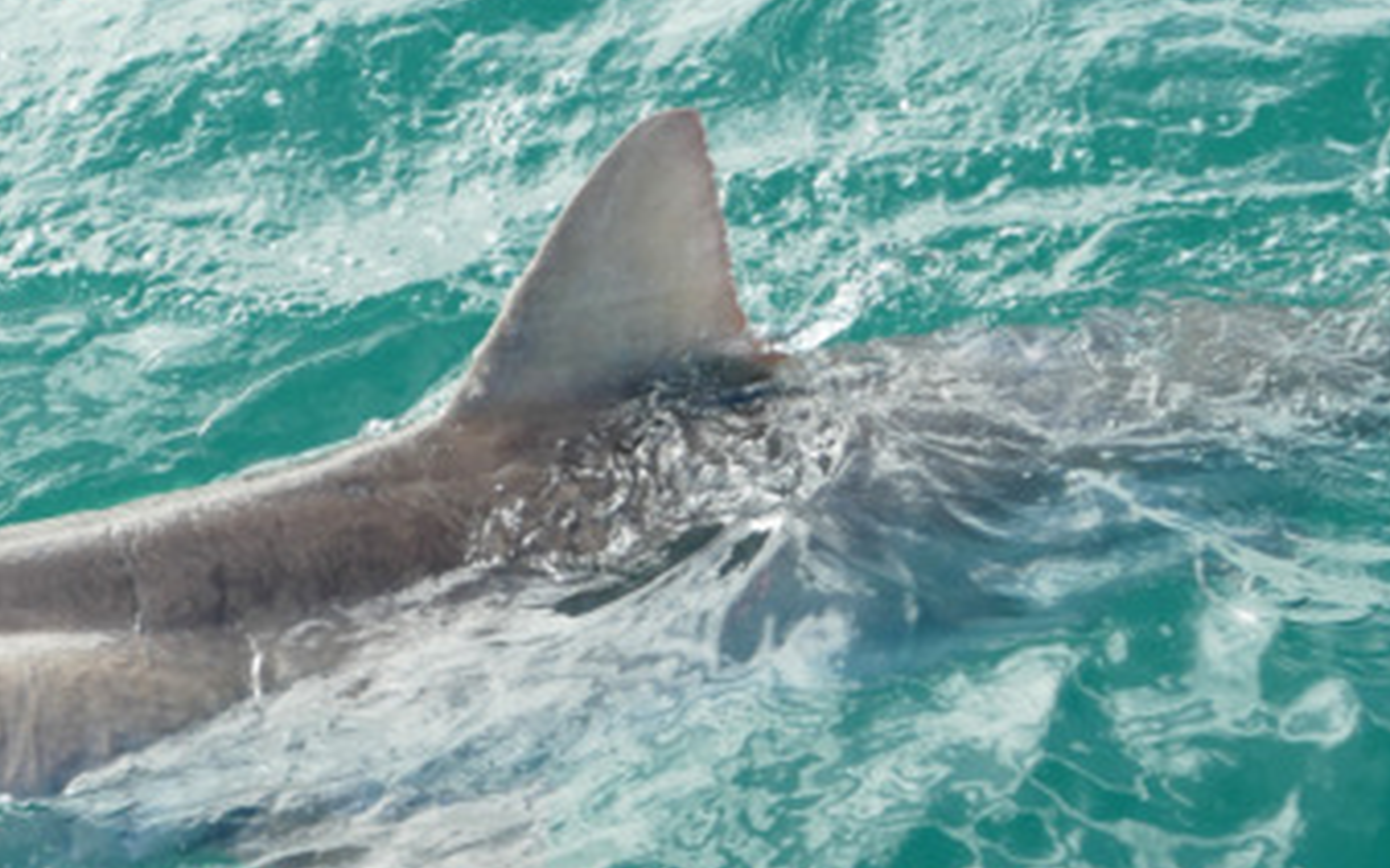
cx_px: 572
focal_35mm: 76
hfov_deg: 27.1
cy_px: 636
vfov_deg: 17.1
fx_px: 2878
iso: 125
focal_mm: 15.26
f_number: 3.2
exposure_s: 1/320
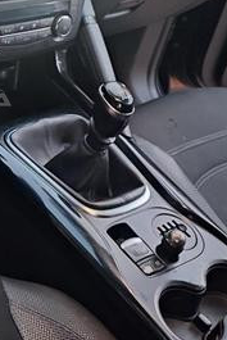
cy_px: 80
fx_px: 604
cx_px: -103
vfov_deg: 30.8
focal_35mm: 64
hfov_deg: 19.0
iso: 2787
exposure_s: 1/17
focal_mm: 6.04
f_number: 1.9
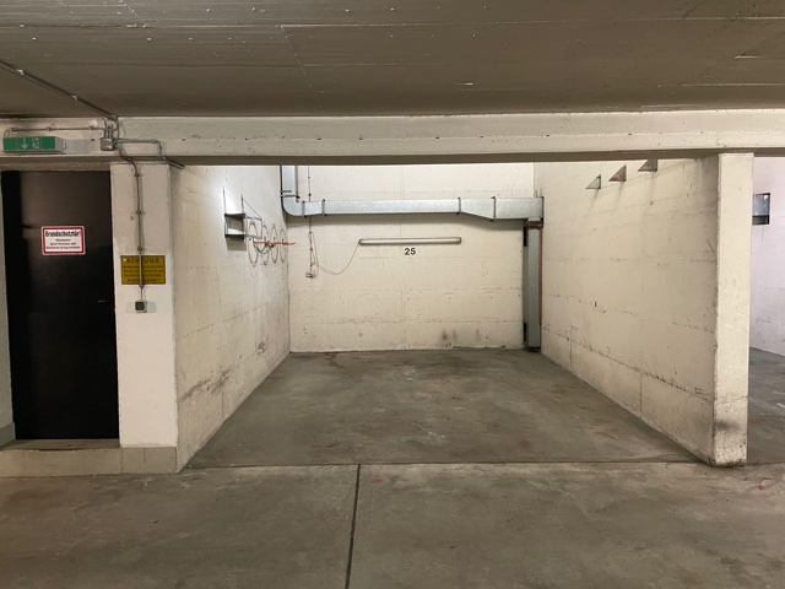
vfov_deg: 53.1
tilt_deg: -3.3
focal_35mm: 26
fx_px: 590
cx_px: 392
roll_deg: +0.7
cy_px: 294
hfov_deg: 67.3
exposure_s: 1/33
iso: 500
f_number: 1.6
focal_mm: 4.2
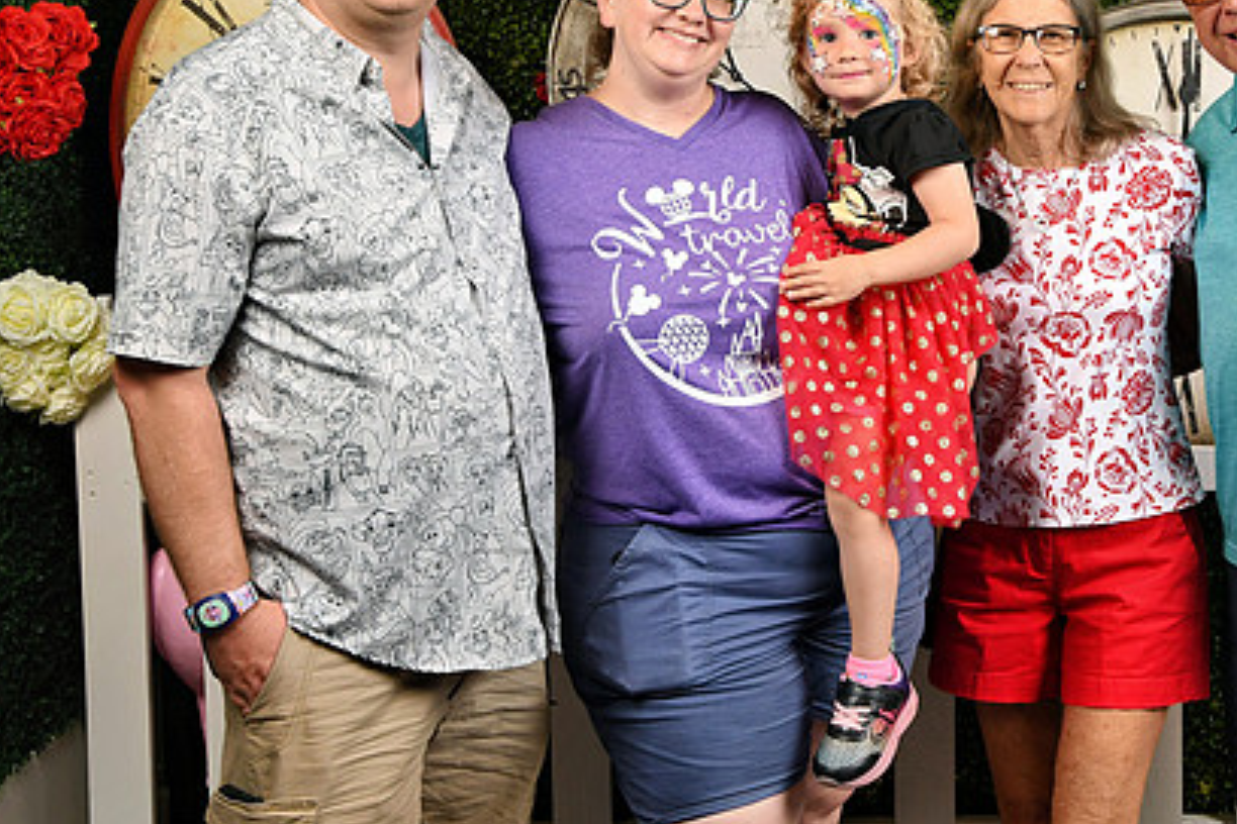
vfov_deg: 21.2
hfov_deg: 31.2
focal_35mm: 64
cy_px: 277
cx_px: 834
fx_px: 2199
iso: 640
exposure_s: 1/125
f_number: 7.1
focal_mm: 30
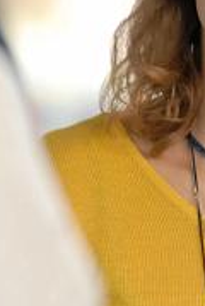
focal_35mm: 1171
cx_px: 132
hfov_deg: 1.2
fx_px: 9963
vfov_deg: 1.8
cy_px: 127
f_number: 2.8
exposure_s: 1/250
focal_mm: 200
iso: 400
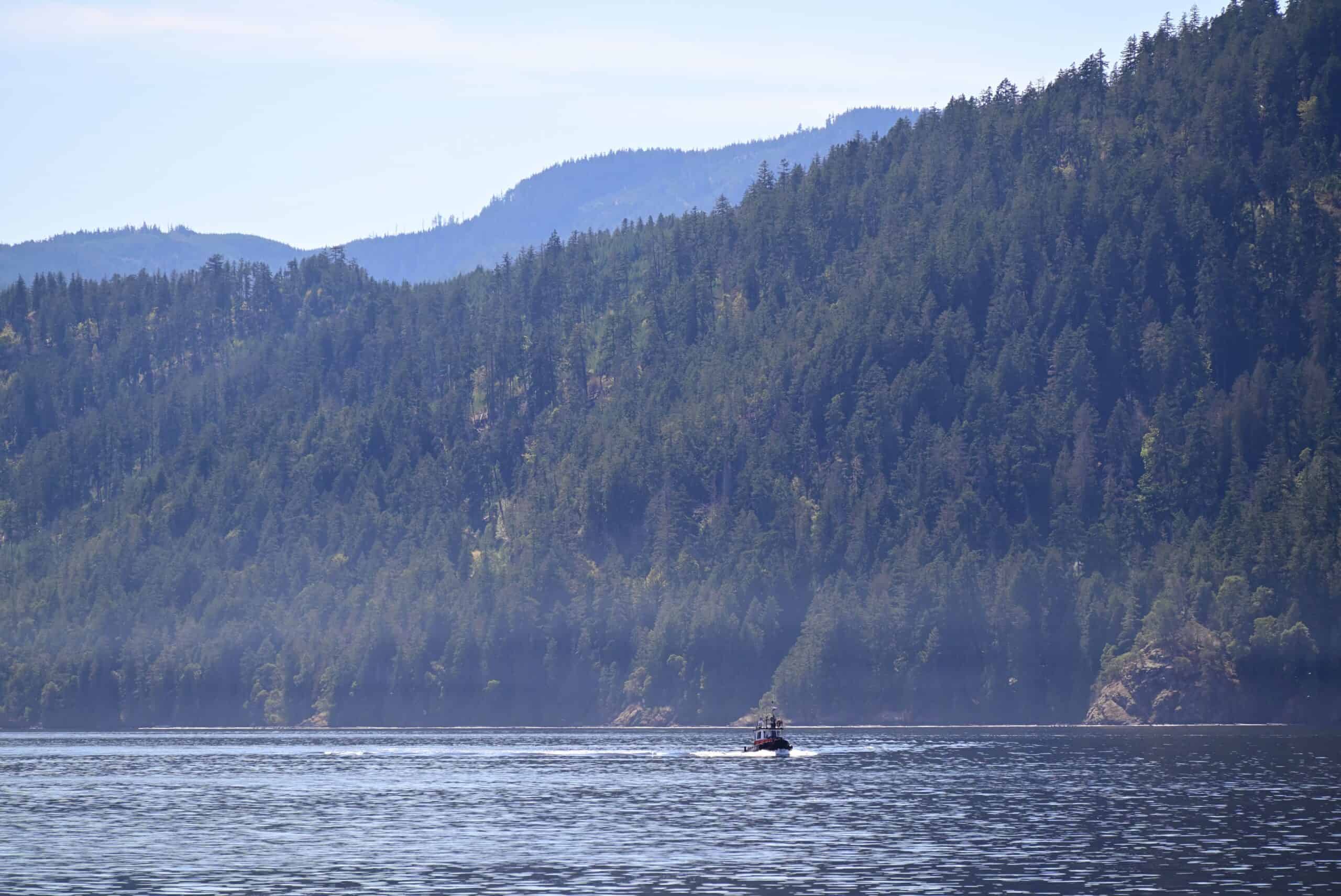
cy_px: 448
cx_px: 670
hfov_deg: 10.3
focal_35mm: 200
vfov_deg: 6.9
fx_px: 7453
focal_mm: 200
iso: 320
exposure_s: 1/1000
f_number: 6.3
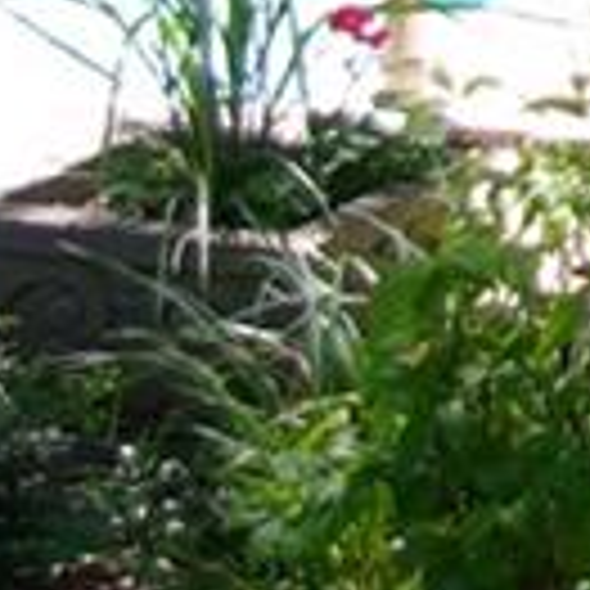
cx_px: 1527
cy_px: -567
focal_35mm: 259
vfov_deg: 6.6
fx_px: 4994
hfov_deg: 6.4
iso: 100
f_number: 4
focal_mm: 26
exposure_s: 1/125
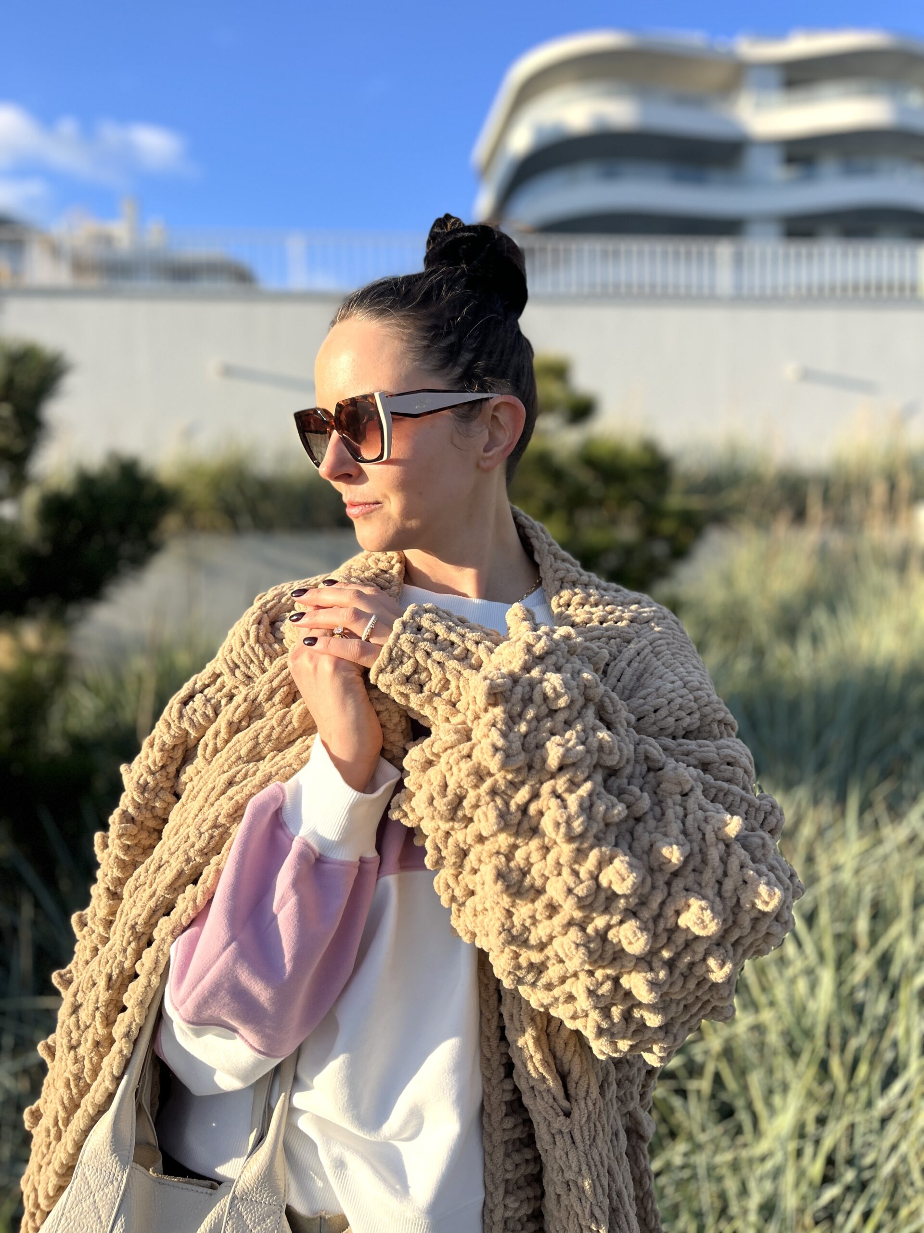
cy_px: 616
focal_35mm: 26
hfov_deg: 53.1
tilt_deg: -4.0
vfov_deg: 67.3
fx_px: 925
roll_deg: +0.5
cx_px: 462
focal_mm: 5.1
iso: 50
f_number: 1.6
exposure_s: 1/1721
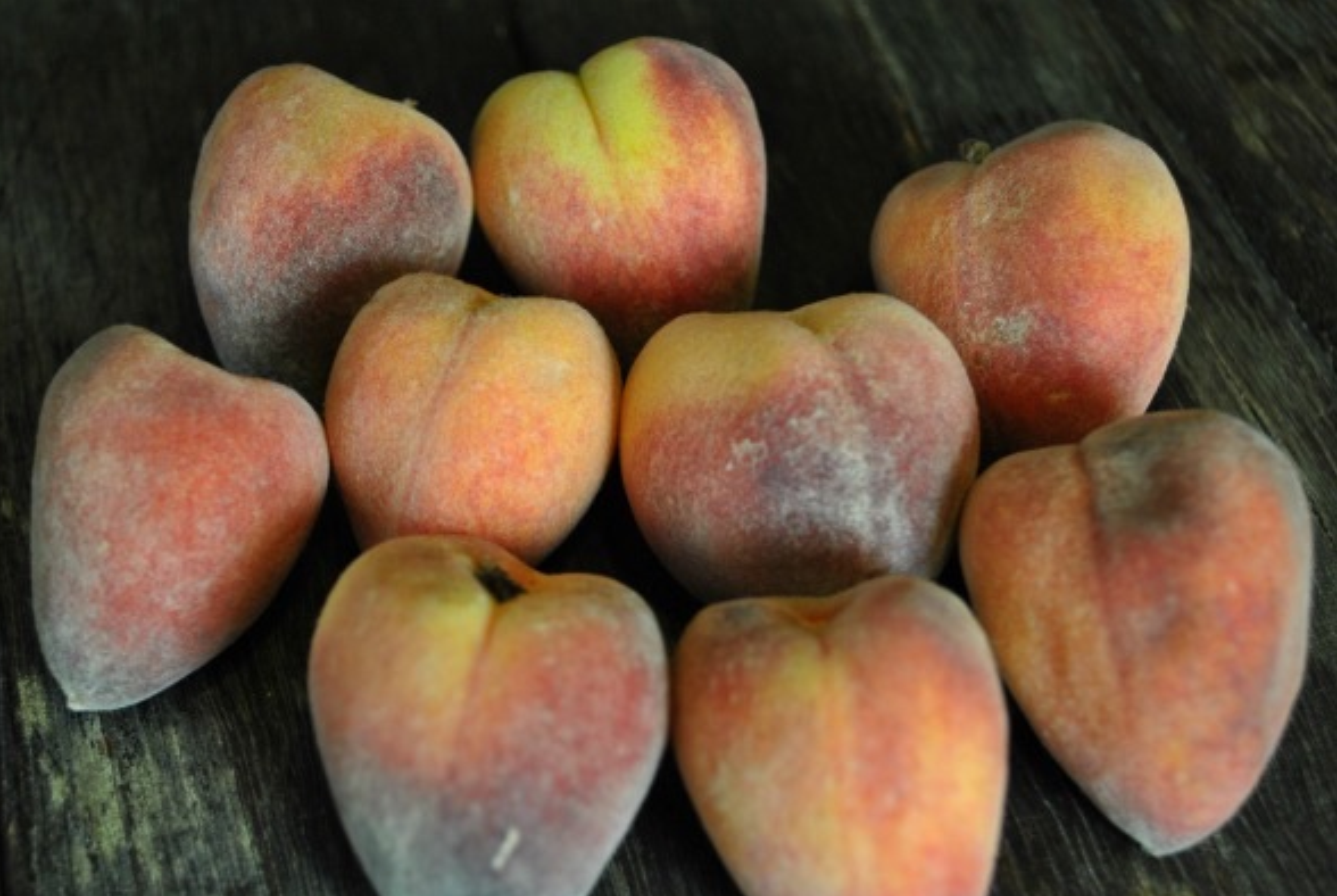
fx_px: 1823
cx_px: 662
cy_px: 455
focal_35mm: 49
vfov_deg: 27.6
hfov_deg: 40.3
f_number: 4.8
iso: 400
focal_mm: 32
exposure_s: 1/50
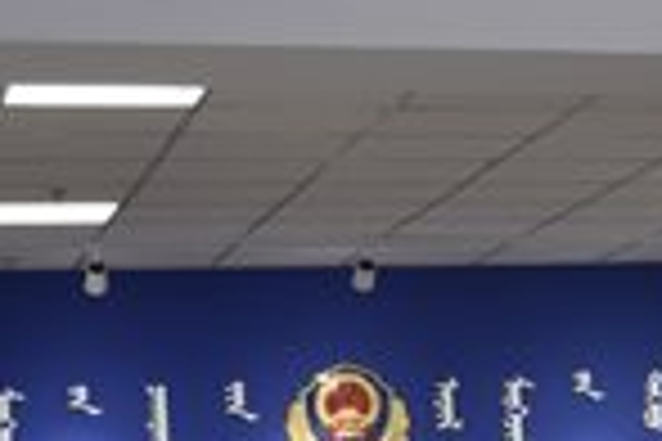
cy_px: 533
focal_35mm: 163
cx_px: 1148
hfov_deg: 11.7
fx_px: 2997
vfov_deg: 8.3
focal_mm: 20
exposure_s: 1/100
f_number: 5
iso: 400
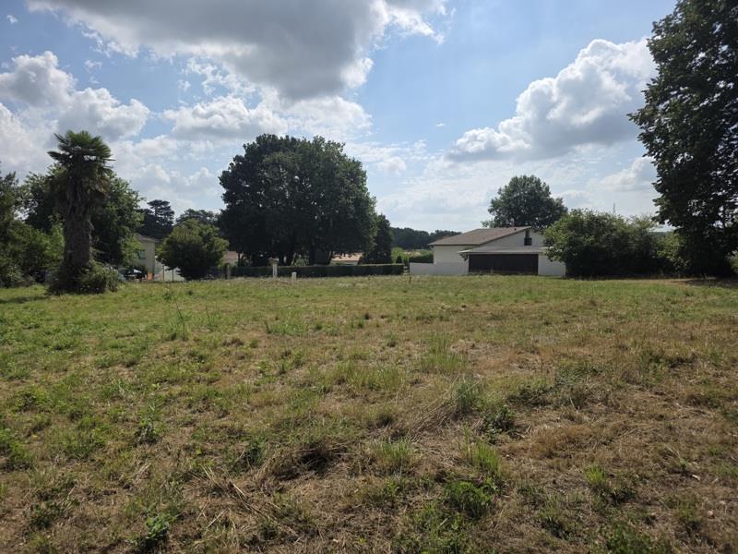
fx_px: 490
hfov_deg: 73.9
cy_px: 277
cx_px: 369
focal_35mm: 23
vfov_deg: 58.9
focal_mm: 6.3
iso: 50
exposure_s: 1/7944
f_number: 1.7
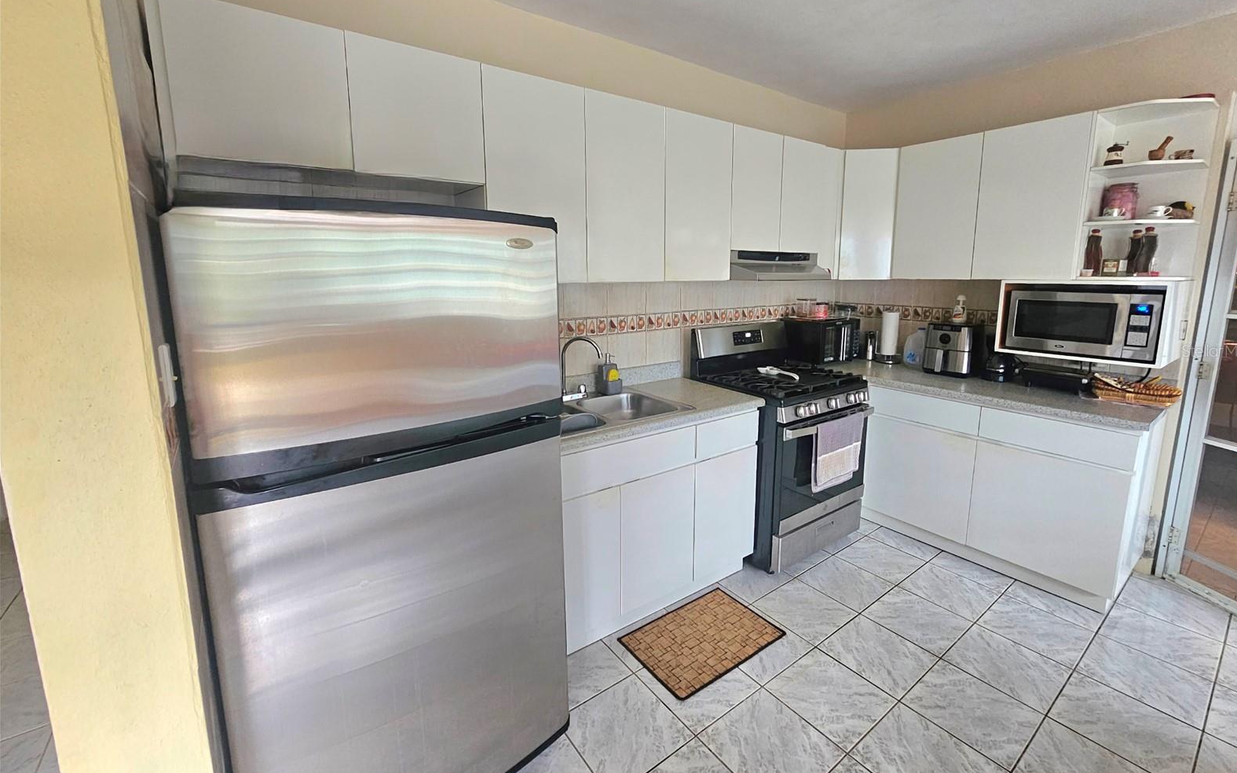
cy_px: 350
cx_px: 628
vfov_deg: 78.4
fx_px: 472
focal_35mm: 14
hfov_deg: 105.3
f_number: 2.2
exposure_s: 1/30
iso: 400
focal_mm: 2.2
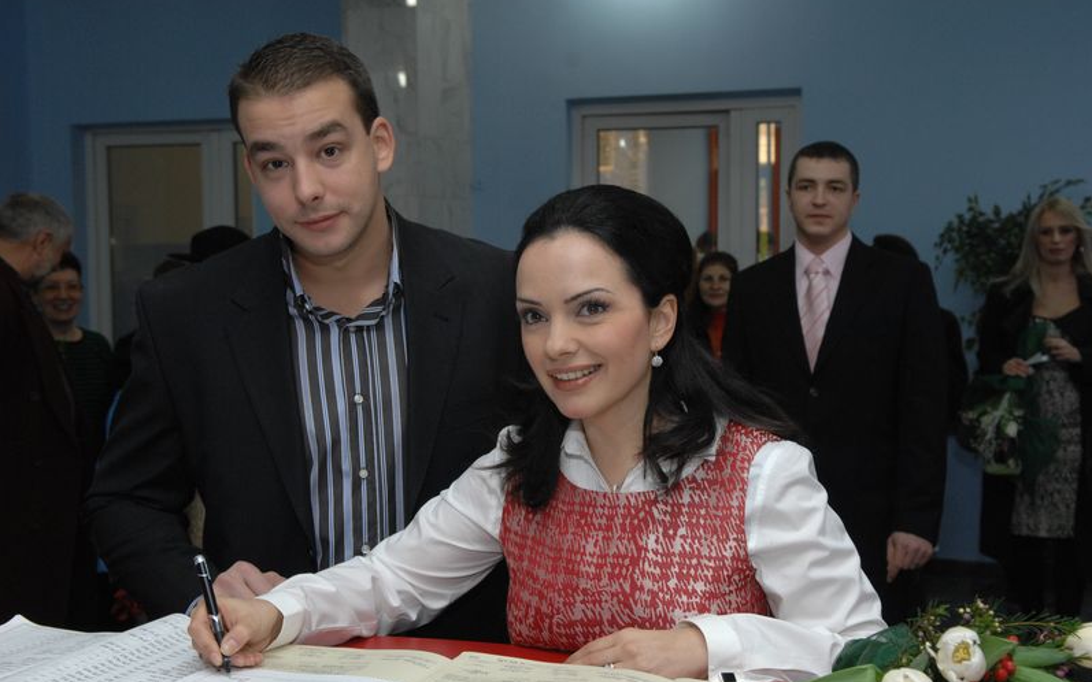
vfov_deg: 27.1
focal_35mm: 48
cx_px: 547
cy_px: 350
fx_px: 1414
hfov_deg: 42.2
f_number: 5.6
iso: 500
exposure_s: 1/60
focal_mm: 31
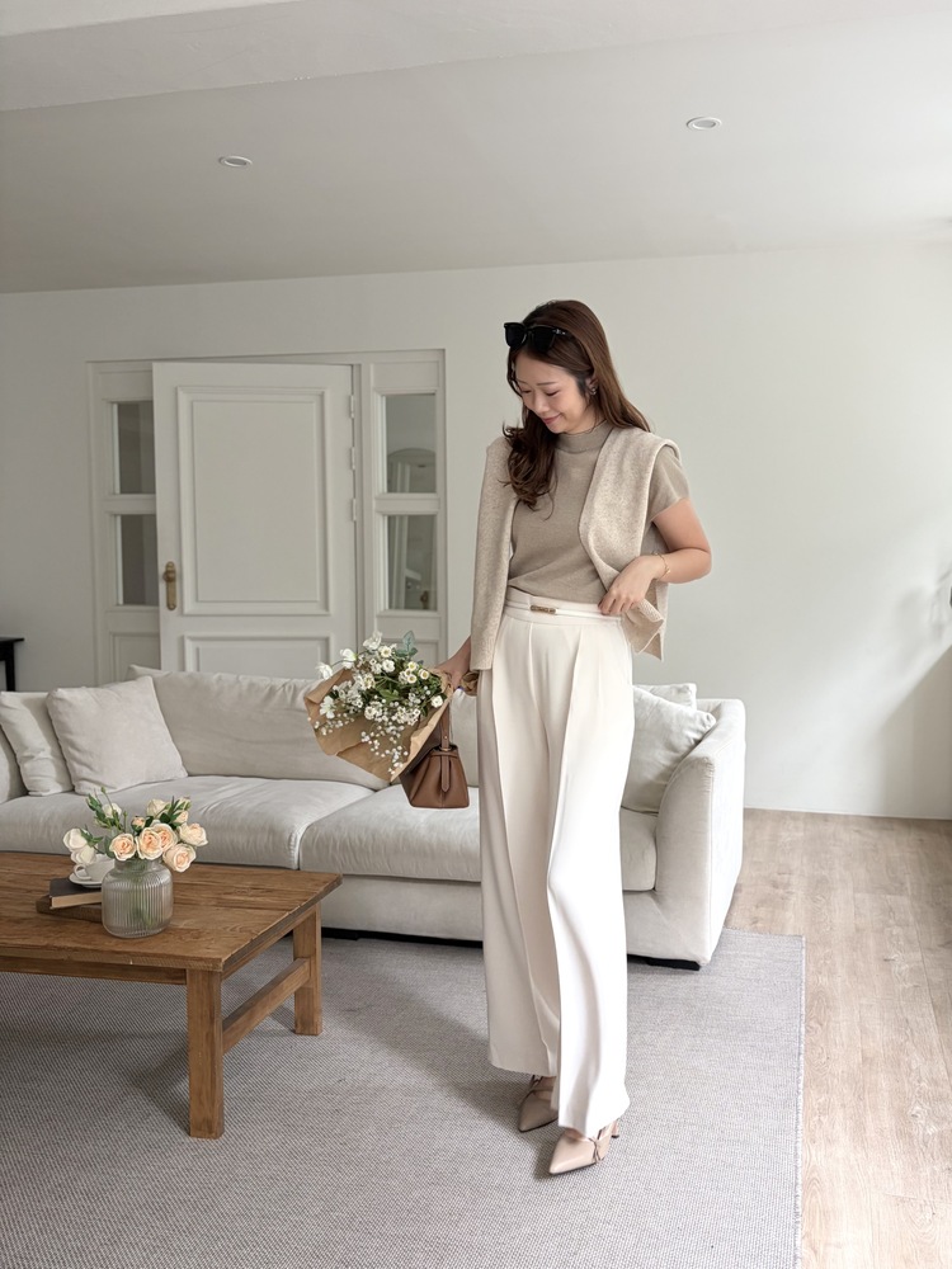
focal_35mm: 26
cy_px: 634
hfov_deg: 53.1
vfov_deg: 67.3
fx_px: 953
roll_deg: -0.5
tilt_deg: -4.4
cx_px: 476
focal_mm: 5.96
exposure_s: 1/120
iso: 125
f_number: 1.6
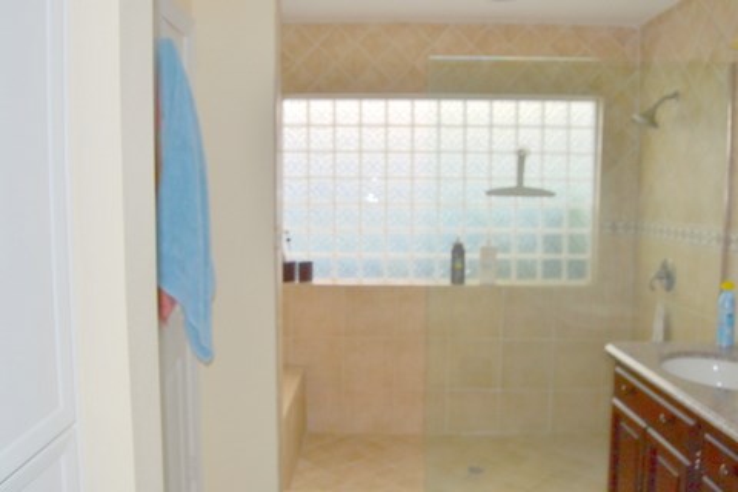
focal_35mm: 27
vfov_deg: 47.9
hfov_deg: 67.4
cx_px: 369
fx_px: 553
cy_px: 246
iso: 100
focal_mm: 18
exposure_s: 1/60
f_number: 8
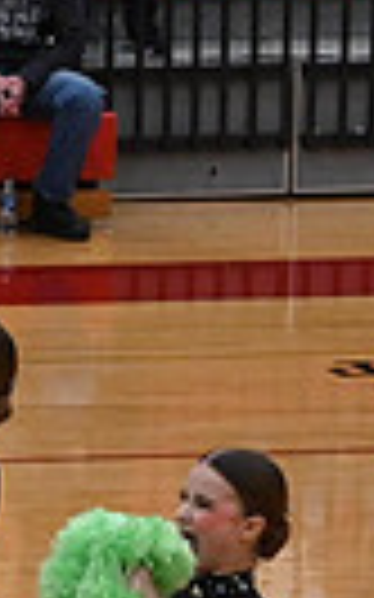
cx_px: -883
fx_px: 7608
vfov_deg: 4.5
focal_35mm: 466
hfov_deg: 2.8
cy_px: 519
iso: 5000
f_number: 4
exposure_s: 1/400
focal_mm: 70
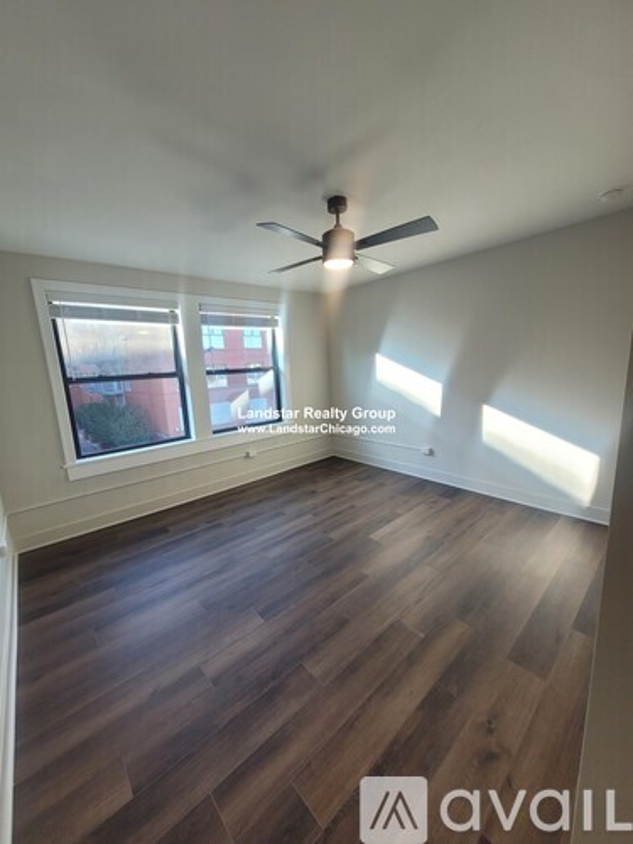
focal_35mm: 13
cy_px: 422
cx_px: 316
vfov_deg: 106.2
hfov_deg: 89.9
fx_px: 317
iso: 64
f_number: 2.2
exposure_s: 1/60
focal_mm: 1.74
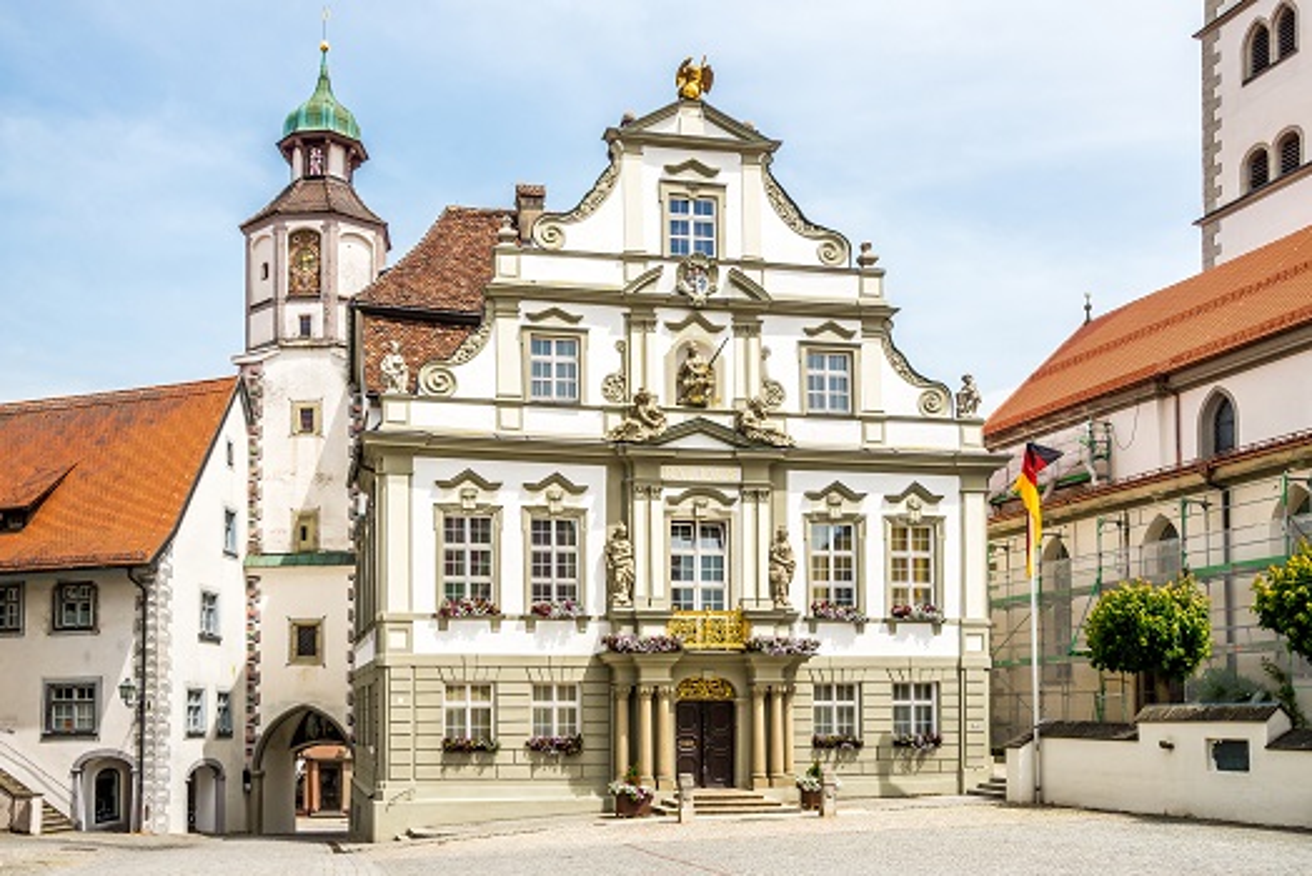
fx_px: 1130
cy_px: 438
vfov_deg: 42.4
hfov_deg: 60.3
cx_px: 656
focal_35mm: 31
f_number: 10
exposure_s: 1/400
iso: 250
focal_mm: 31
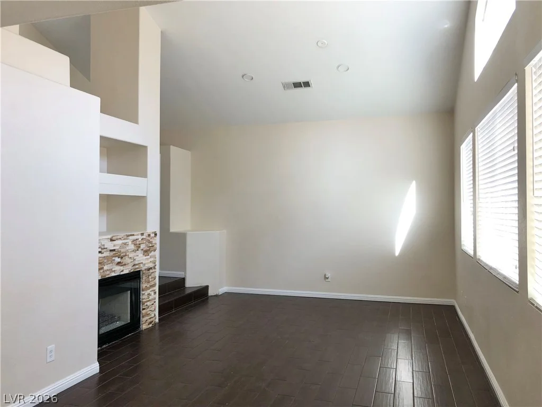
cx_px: 271
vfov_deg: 49.7
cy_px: 204
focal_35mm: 28
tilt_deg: +1.1
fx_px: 438
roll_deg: +0.3
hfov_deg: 63.4
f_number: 1.8
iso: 50
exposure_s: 1/120
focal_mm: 4
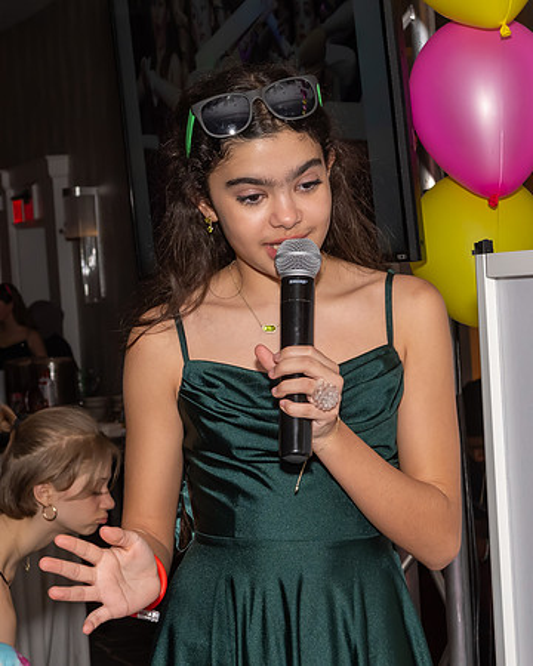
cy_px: 309
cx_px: 279
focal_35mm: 109
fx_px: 2143
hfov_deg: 14.2
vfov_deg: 17.7
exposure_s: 1/250
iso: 800
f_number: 8
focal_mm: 48
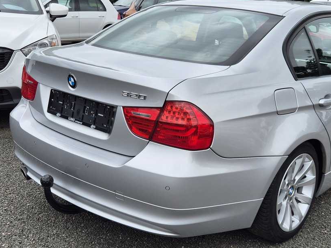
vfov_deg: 32.1
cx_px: 205
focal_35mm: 45
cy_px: 135
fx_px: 430
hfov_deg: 41.8
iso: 25
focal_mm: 5.4
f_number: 1.8
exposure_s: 1/832
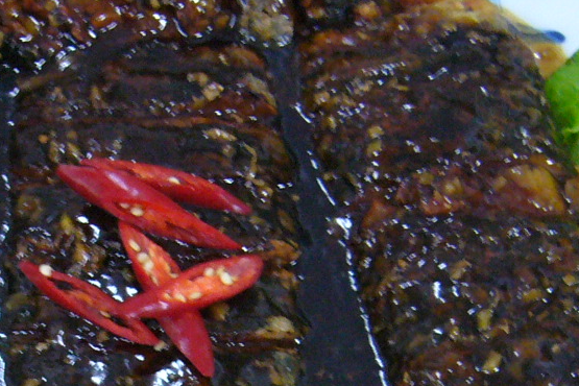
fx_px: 1689
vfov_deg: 12.8
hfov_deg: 19.3
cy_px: 432
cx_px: 114
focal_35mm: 105
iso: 200
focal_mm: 5.8
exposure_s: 1/8
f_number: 2.8
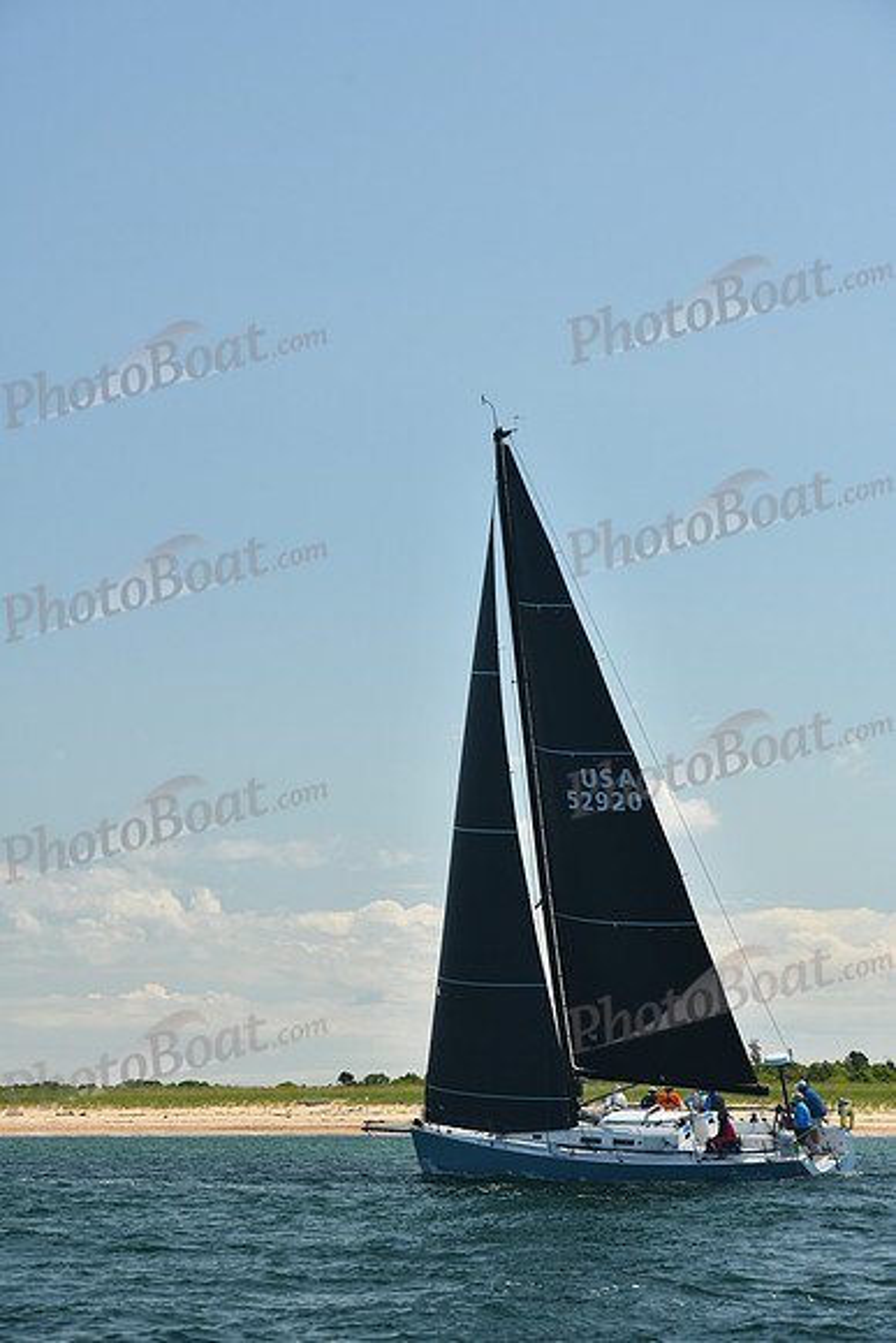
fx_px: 3432
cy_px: 672
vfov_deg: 22.1
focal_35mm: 92
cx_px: 448
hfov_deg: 14.9
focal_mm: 92
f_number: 7.1
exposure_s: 1/640
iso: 320
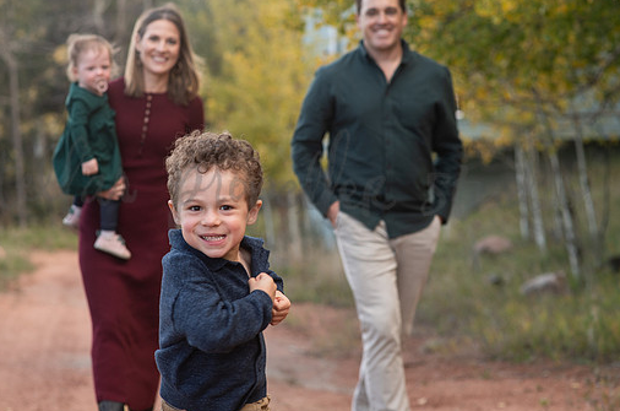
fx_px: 1718
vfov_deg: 13.6
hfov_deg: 20.4
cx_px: 289
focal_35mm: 100
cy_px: 189
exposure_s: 1/320
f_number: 4
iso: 320
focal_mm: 85
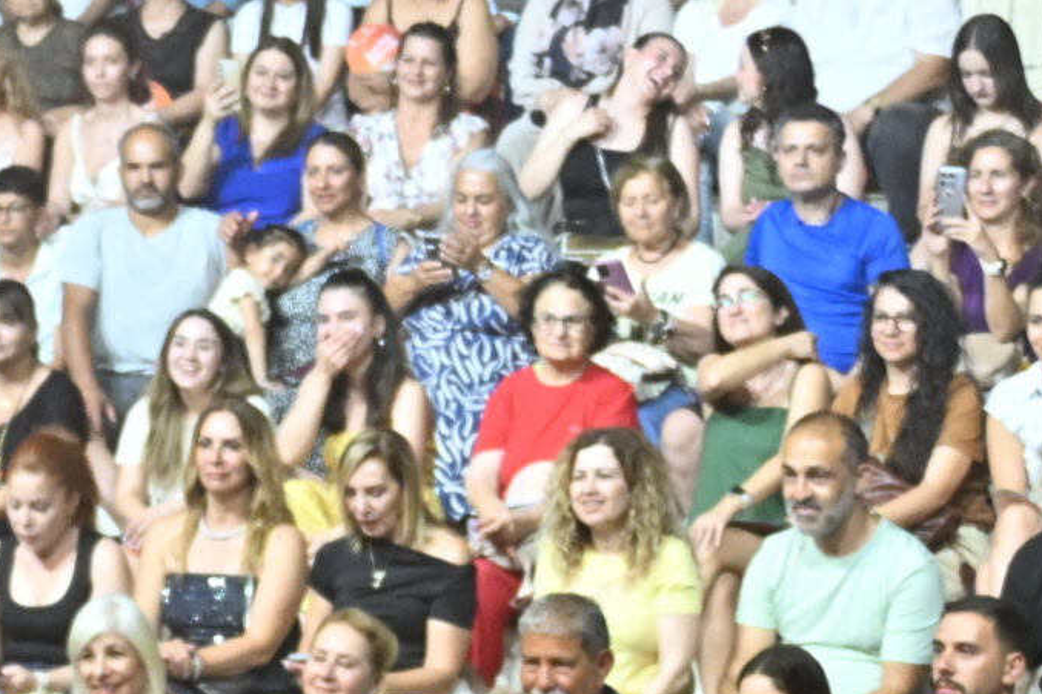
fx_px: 5409
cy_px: 438
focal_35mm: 187
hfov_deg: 10.8
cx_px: -303
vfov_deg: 7.3
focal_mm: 33
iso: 2800
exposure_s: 1/125
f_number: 4
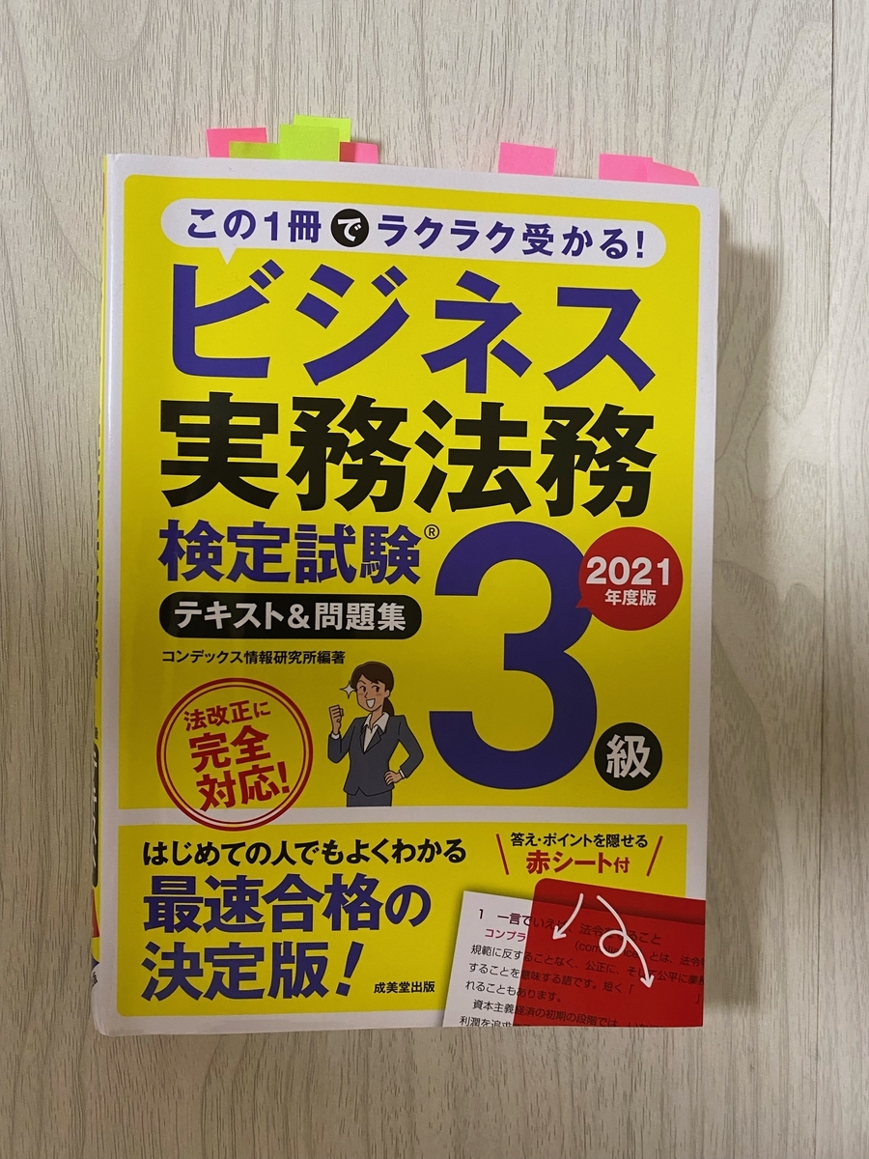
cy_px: 580
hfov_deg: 53.1
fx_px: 870
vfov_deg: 67.3
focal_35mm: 26
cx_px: 434
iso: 200
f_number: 1.8
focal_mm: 4.25
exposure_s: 1/41
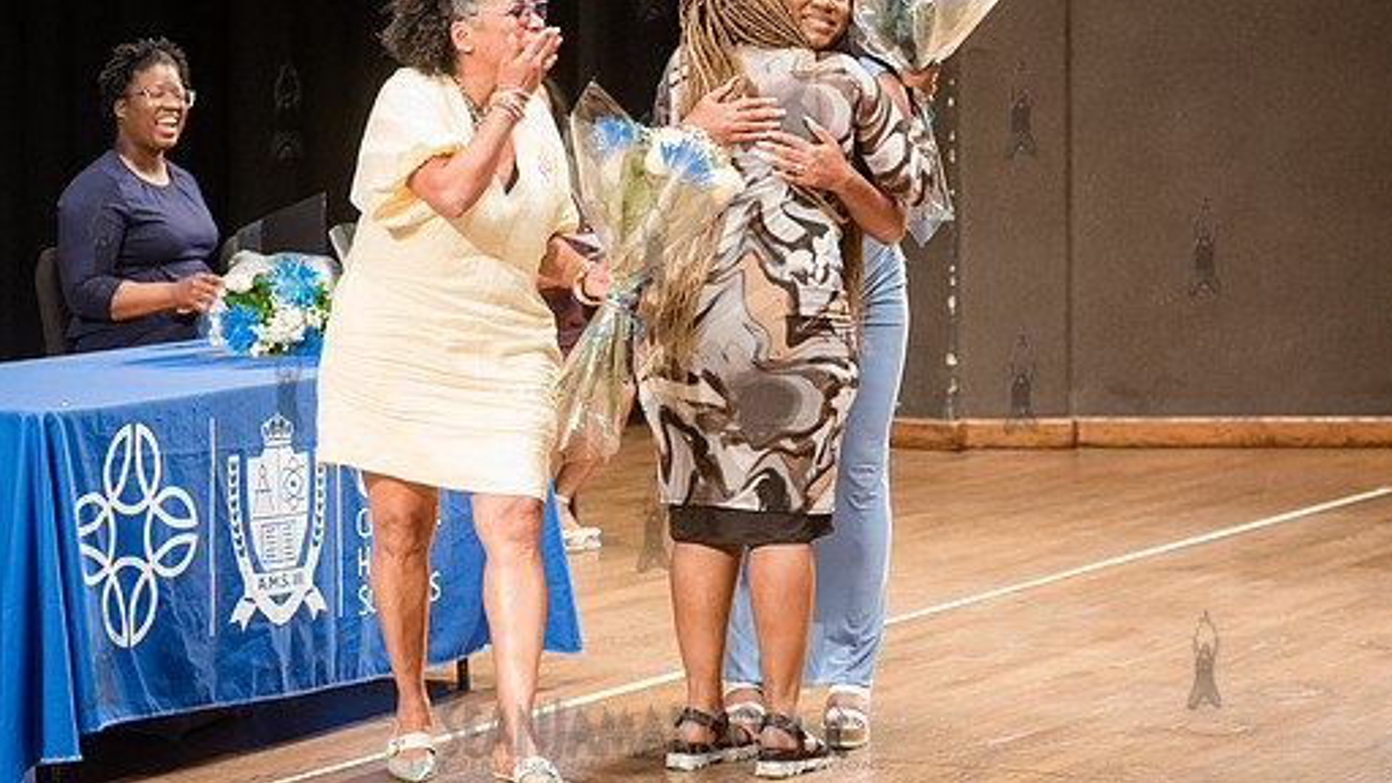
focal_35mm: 127
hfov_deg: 16.9
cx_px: 747
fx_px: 4688
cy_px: 190
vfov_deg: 9.5
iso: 5000
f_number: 4
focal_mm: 92
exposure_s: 1/200
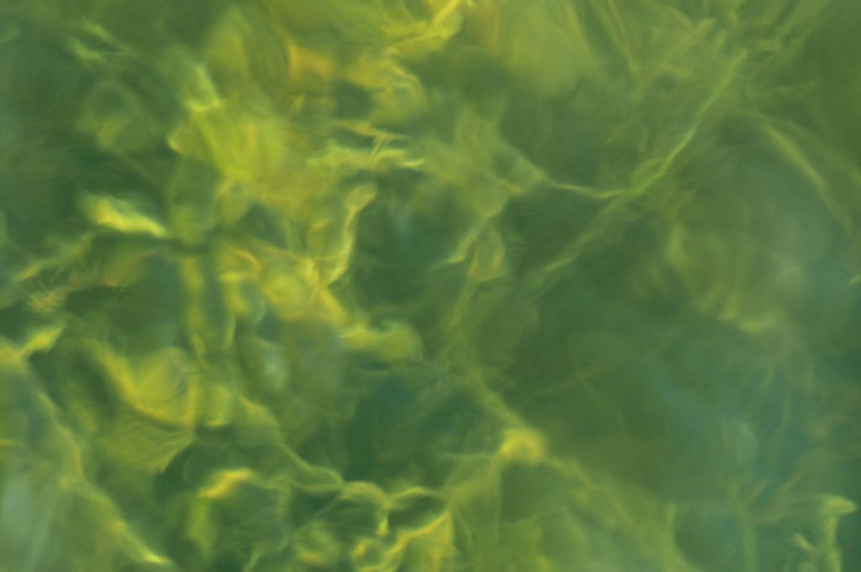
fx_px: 5554
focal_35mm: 232
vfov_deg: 5.9
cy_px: 286
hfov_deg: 8.9
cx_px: 430
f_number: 8
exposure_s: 1/60
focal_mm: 155
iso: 400
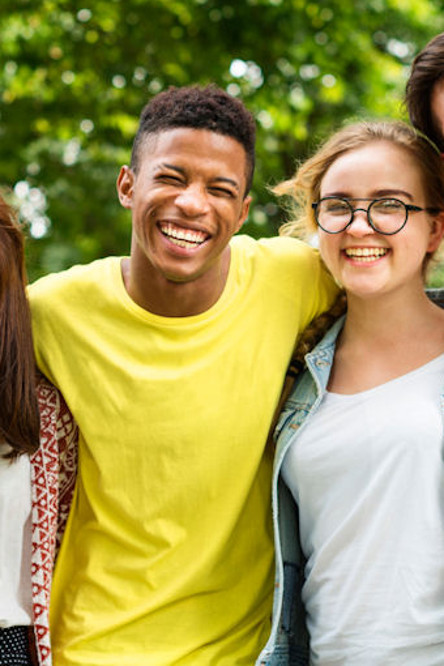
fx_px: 1813
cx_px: 171
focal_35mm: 98
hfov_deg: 14.0
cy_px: 276
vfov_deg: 20.8
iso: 100
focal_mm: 50
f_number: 2.8
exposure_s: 1/160
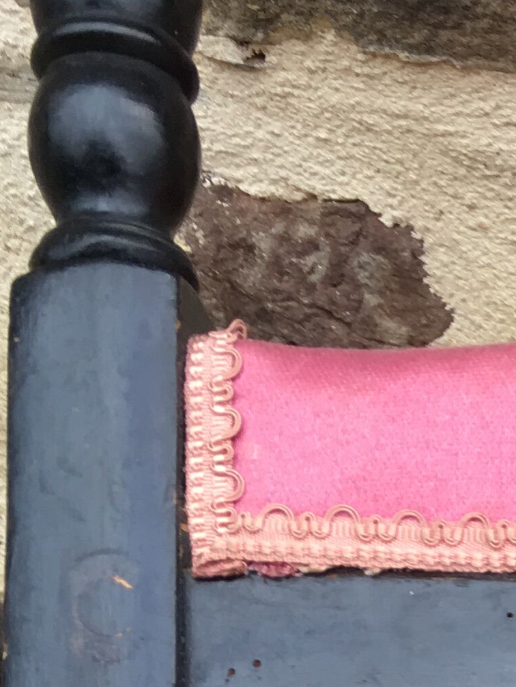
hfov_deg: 11.9
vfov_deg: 14.4
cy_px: 1328
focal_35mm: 116
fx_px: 2306
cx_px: 898
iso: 25
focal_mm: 4.15
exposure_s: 1/102
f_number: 2.2
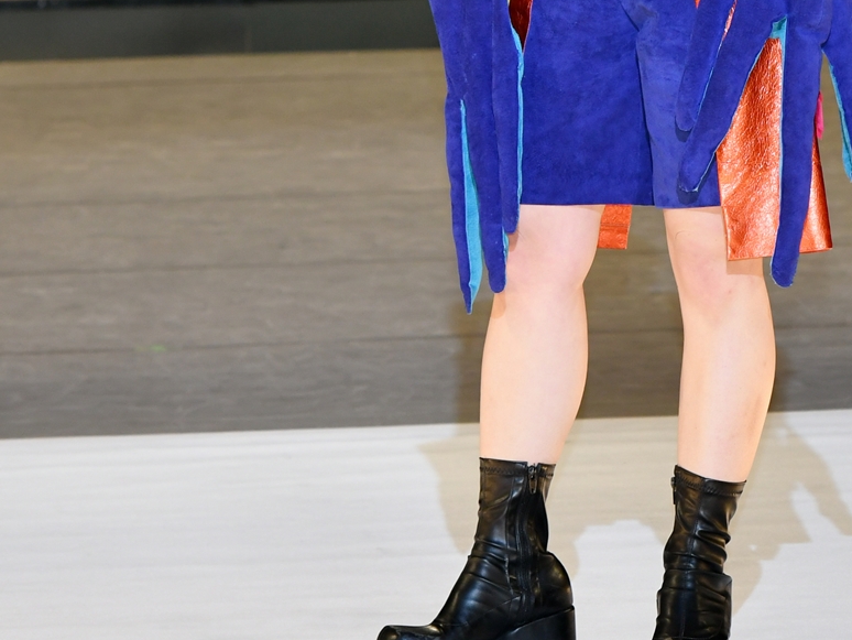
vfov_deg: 3.2
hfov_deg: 4.3
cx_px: 594
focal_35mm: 465
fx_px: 11449
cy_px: -96
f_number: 5.6
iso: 800
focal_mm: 130
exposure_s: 1/250
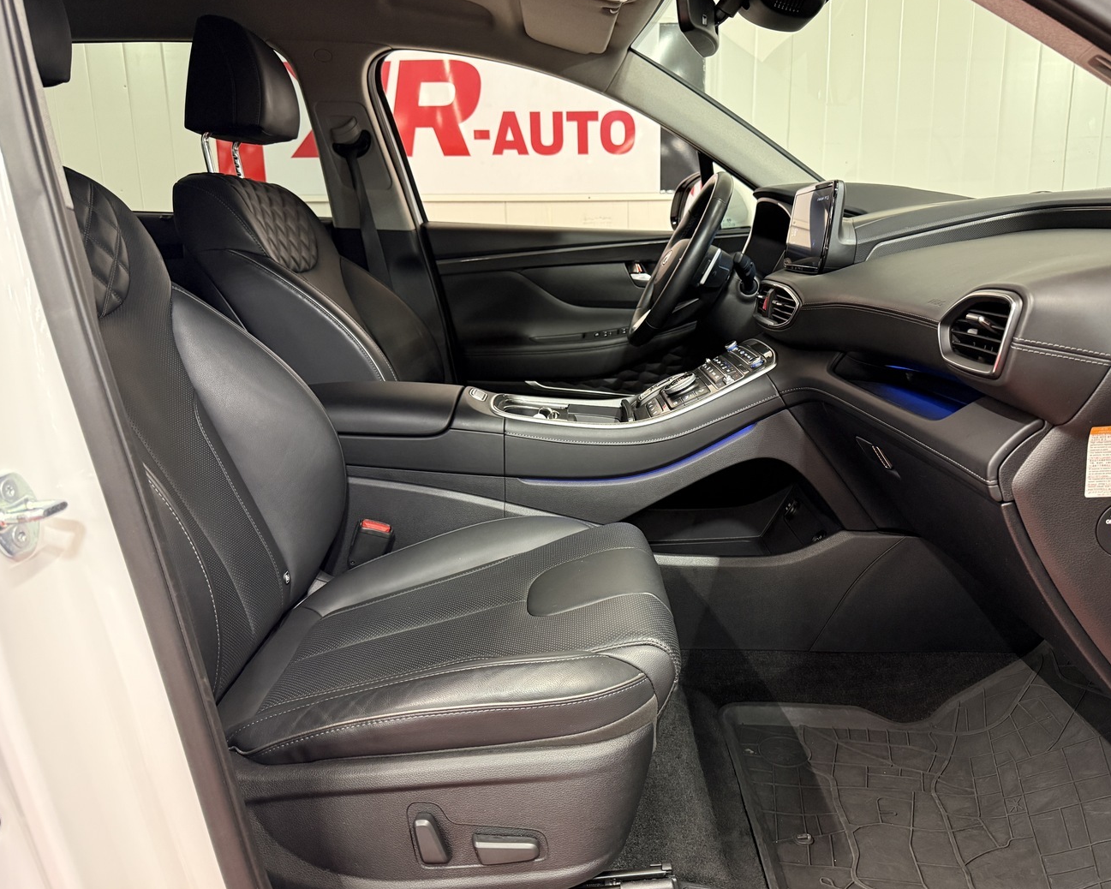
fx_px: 855
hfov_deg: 65.9
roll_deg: +0.5
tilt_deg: -12.3
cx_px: 612
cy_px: 438
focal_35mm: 26
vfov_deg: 54.9
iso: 500
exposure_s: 1/50
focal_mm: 6.76
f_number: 1.78
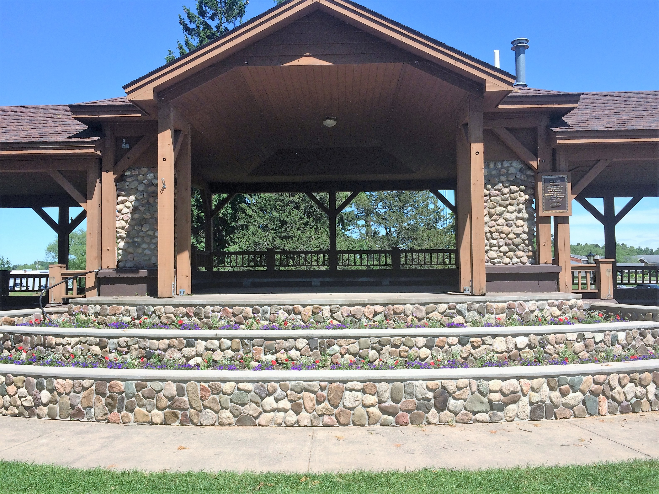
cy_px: 247
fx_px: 552
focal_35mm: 29
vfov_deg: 48.2
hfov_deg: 61.7
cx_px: 330
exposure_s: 1/1414
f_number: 2.2
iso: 32
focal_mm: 4.15
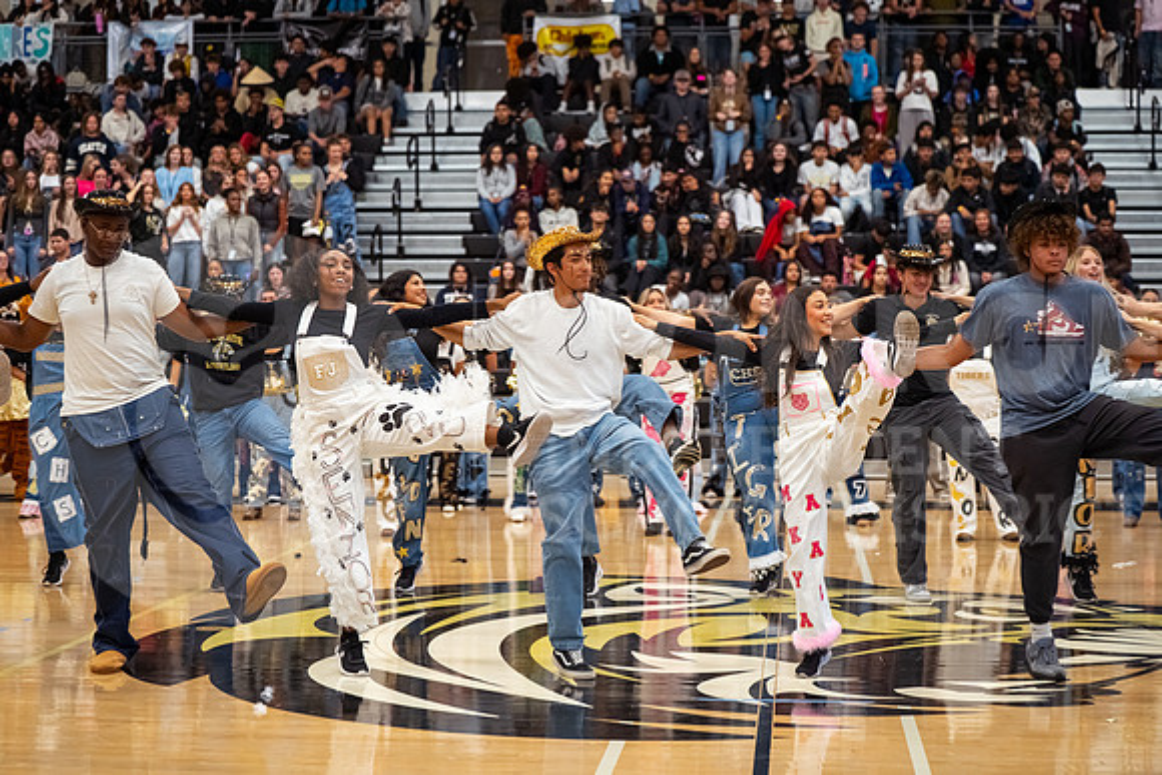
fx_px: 2265
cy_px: 388
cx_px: 581
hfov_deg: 28.8
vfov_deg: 19.4
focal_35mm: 70
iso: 3200
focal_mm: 70
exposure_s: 1/1000
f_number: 3.2
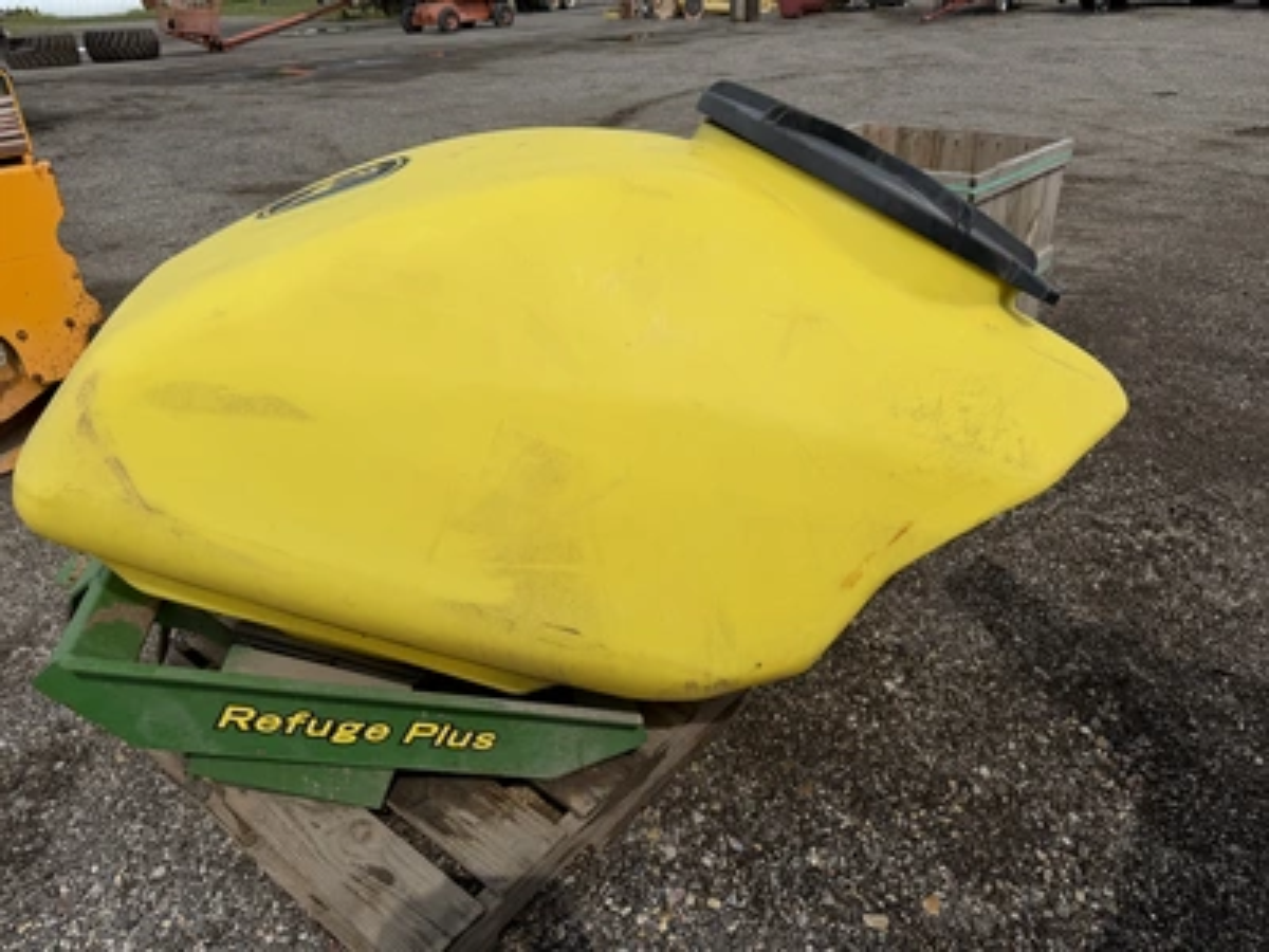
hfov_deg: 71.6
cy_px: 476
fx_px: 880
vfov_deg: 56.8
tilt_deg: -24.6
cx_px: 634
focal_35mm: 24
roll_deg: +2.1
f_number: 1.78
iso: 80
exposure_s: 1/9091
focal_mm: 6.76
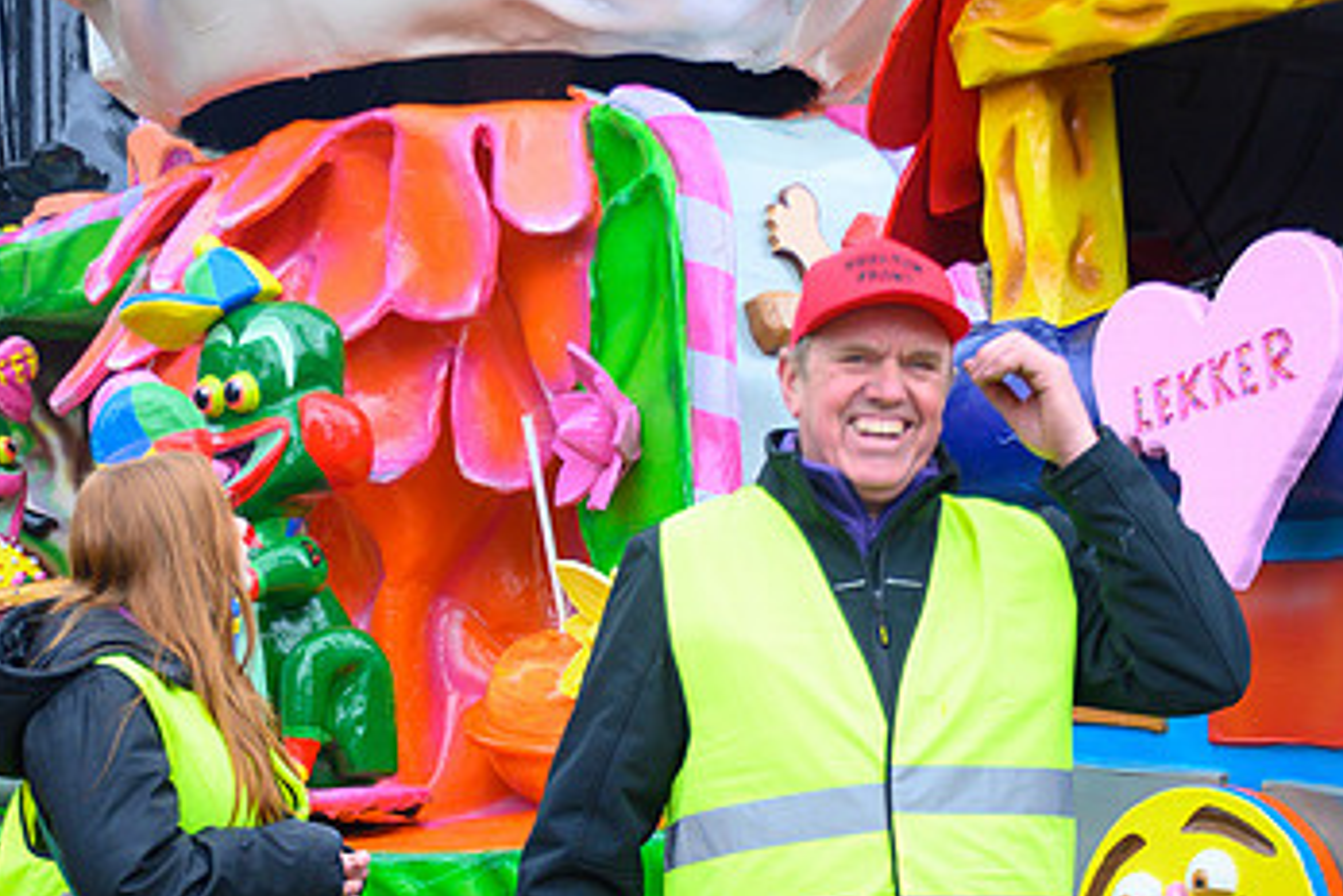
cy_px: 516
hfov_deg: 23.9
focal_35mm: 85
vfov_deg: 16.1
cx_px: 560
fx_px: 3171
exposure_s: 1/160
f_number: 5
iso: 400
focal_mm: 34
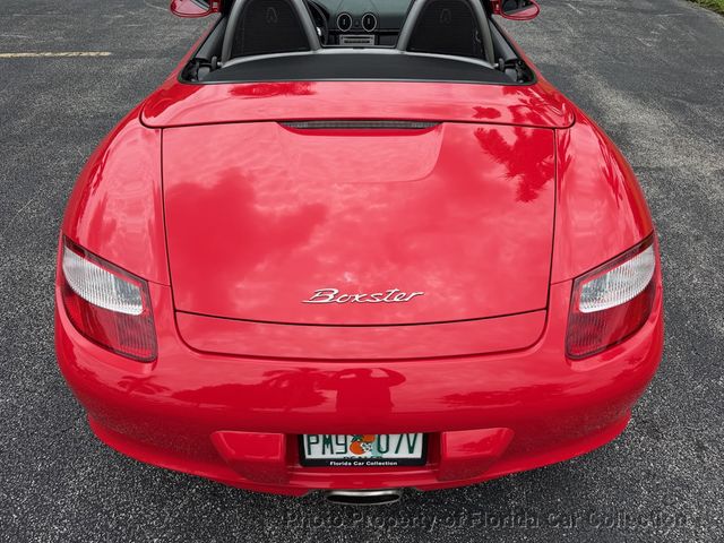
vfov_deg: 56.8
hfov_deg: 71.6
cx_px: 362
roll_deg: +0.3
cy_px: 272
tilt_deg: -39.3
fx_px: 502
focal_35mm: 24
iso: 80
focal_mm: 6.76
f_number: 1.78
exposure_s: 1/1689
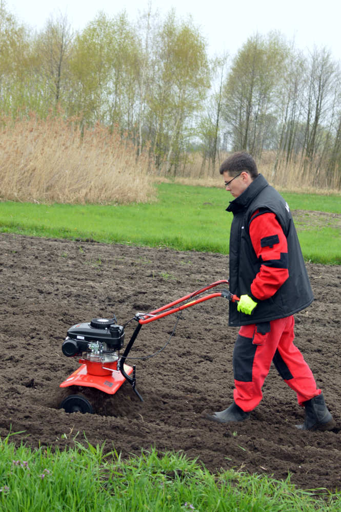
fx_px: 747
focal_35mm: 52
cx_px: 170
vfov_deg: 37.9
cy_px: 256
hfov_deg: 25.7
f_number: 4.5
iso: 200
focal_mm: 35
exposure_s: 1/80
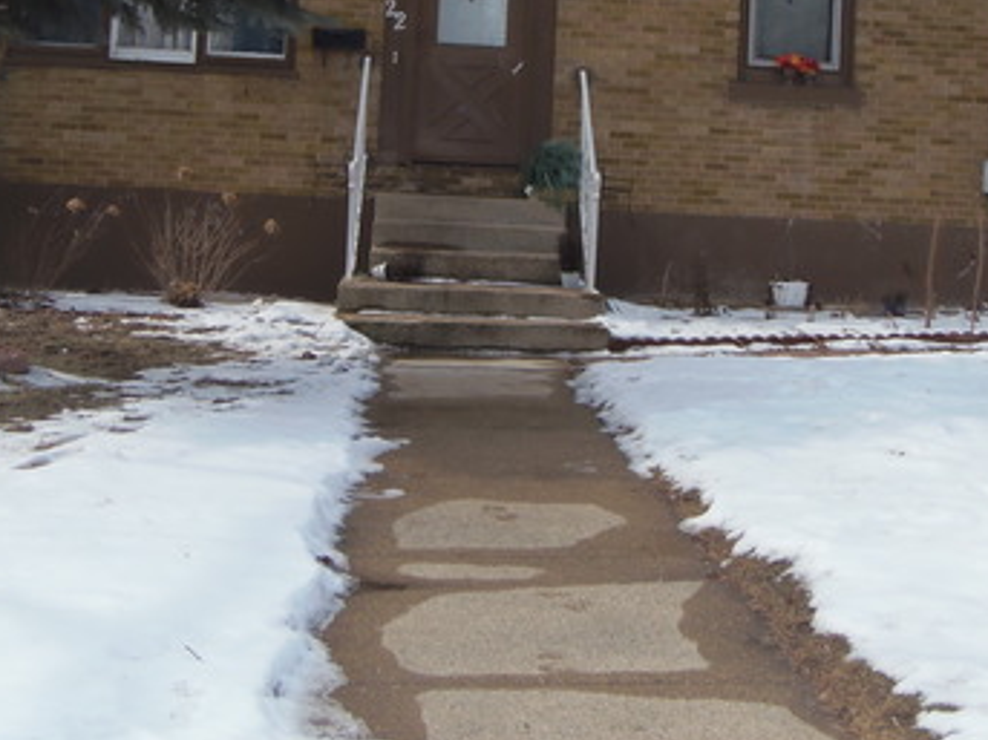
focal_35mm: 56
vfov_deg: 25.5
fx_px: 1598
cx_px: 562
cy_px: 127
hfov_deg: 34.3
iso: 64
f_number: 3.2
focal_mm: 5.5
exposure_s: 1/800
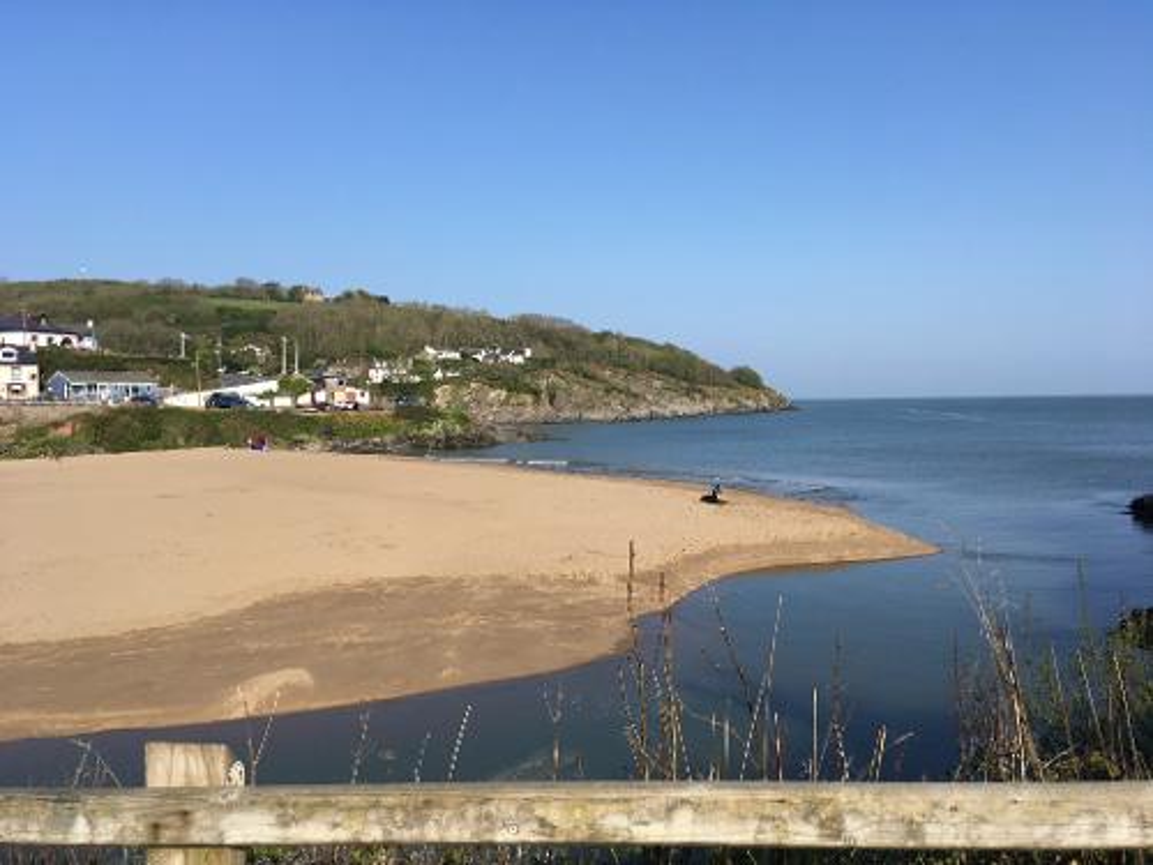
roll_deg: +1.1
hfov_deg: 61.7
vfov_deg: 48.2
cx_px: 576
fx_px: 966
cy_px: 432
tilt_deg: -2.4
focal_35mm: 29
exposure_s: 1/1637
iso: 25
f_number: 2.2
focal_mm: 4.15
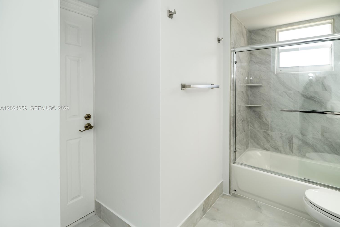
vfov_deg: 70.4
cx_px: 179
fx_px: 161
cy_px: 108
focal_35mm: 17
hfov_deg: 93.2
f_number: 3.2
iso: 500
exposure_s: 1/250
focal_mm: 16
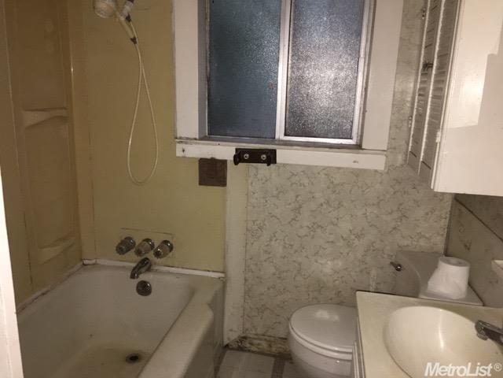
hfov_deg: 61.7
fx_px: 421
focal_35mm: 29
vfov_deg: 48.2
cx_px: 252
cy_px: 189
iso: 125
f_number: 2.2
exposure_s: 1/16
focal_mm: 4.15
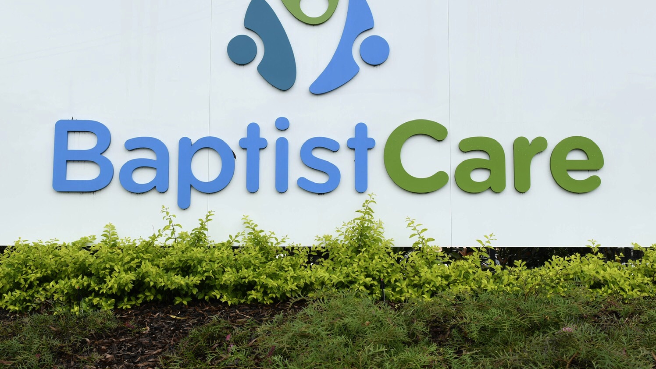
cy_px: 145
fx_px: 870
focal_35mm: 50
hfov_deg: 41.3
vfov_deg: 23.9
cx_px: 330
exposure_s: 1/250
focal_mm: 31
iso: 400
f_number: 8
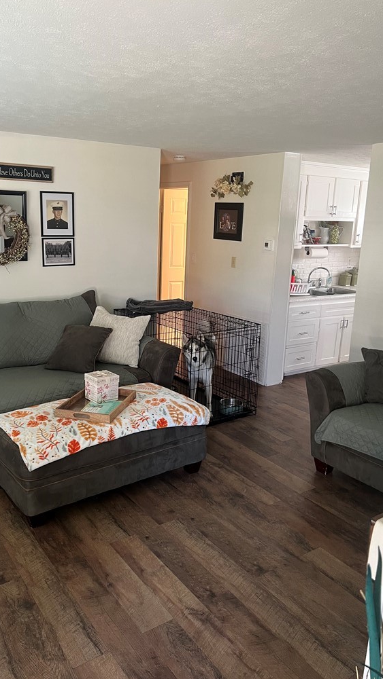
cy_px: 333
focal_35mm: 29
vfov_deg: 66.0
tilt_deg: -12.2
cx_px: 159
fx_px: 523
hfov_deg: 40.1
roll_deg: -1.2
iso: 160
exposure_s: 1/60
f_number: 1.5
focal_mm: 5.7
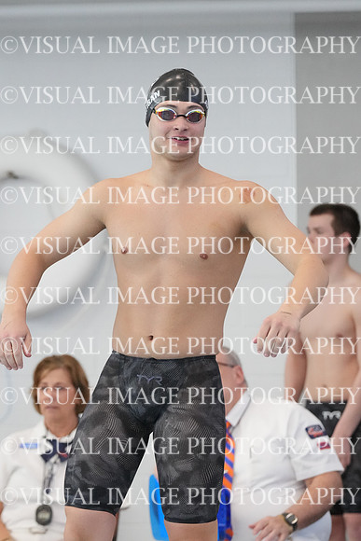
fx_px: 3397
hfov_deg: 6.1
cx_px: 180
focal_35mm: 226
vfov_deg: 9.1
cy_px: 270
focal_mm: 151
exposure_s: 1/1000
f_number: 4
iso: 5000
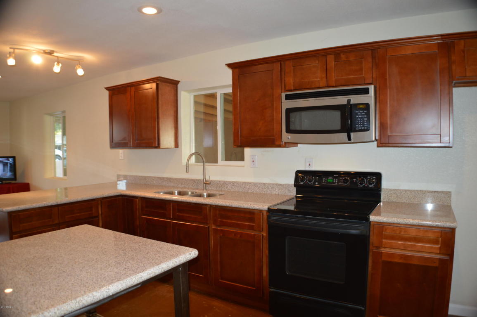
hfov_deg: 62.0
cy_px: 158
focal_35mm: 30
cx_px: 238
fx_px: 397
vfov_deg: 43.5
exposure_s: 1/60
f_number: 3.8
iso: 450
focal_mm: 20
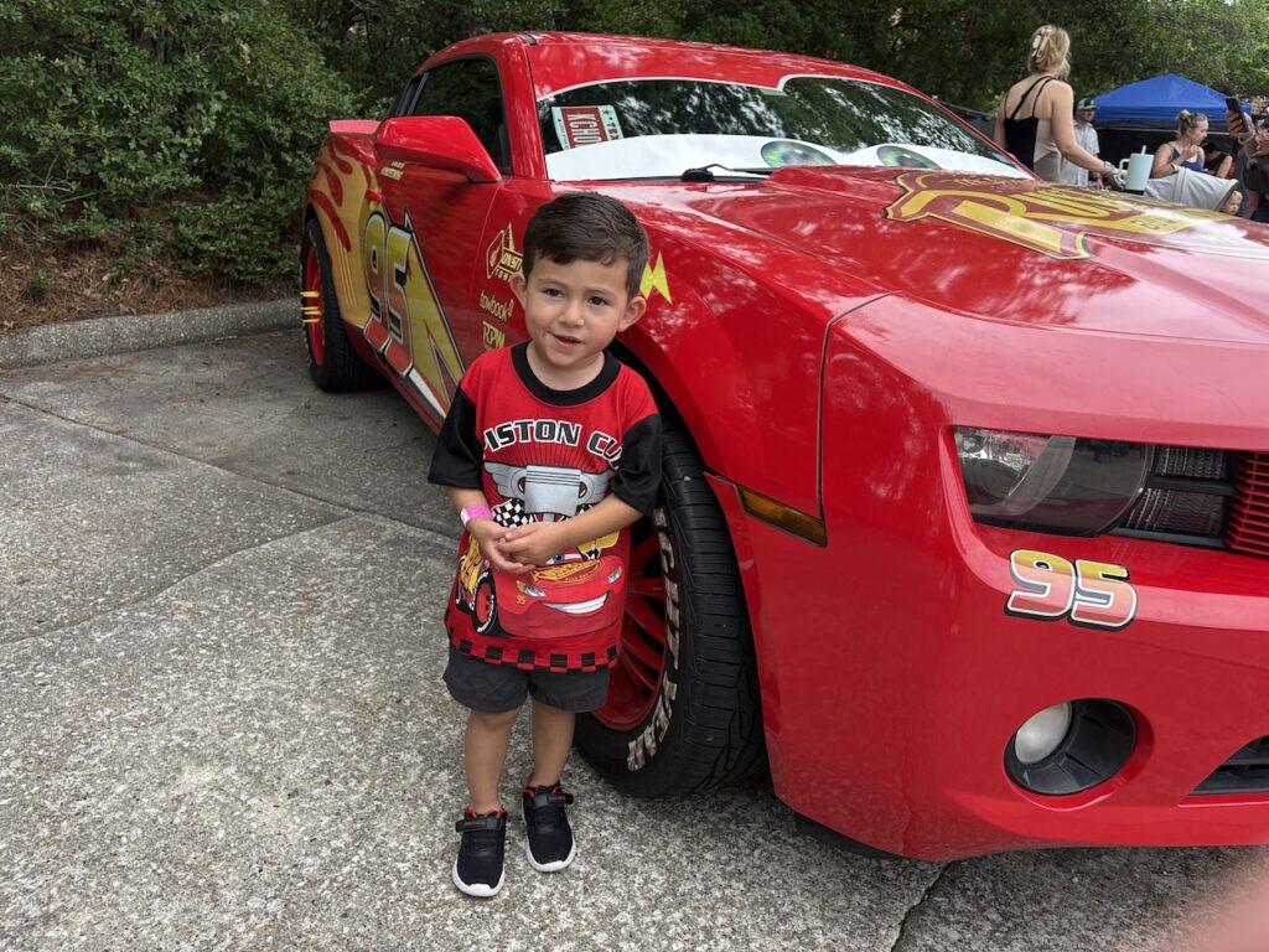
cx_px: 634
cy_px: 476
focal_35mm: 26
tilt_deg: -17.4
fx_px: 953
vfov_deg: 53.1
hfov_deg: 67.3
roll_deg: -2.6
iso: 64
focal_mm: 5.96
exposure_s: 1/782
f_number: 1.6
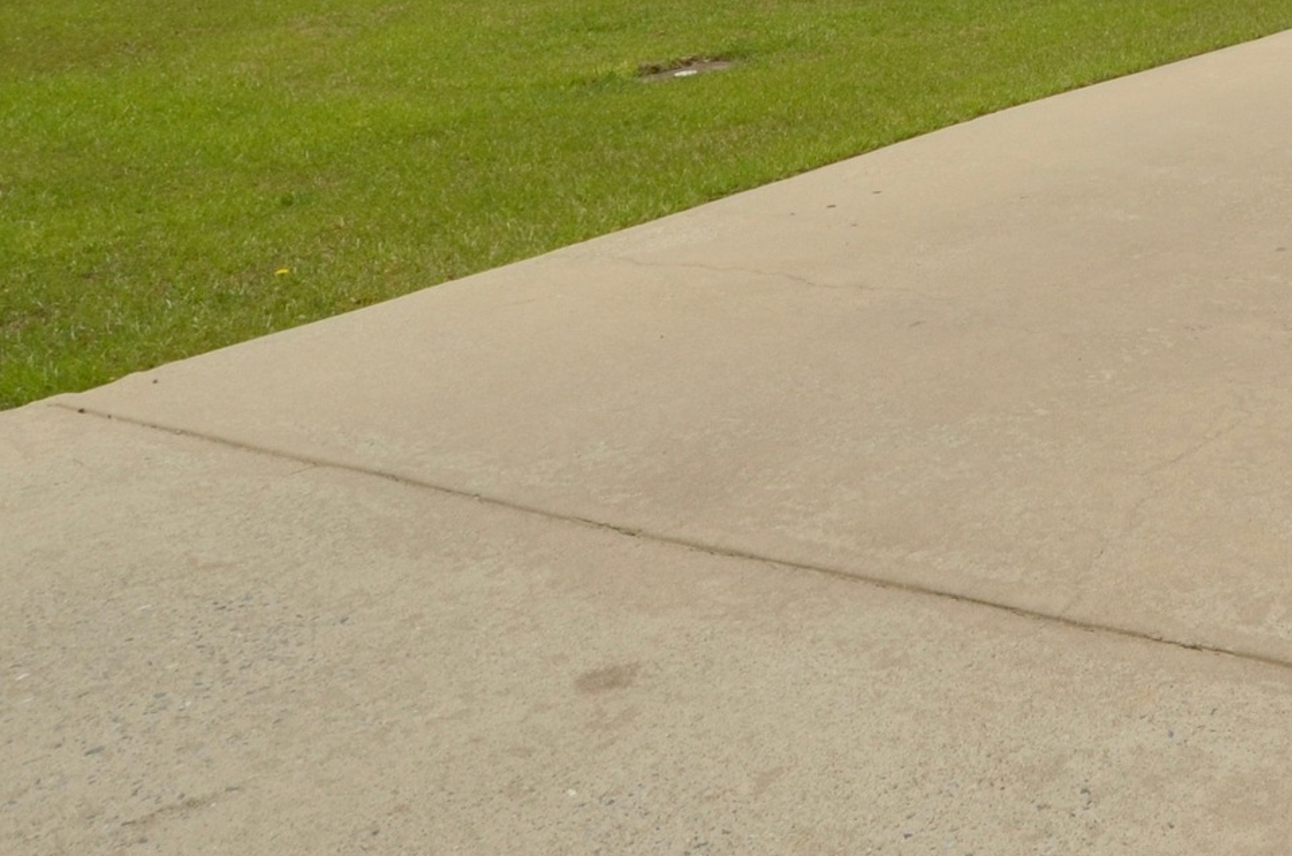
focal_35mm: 48
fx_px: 1719
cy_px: -297
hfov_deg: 35.3
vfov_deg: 24.0
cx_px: 1420
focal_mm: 10
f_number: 9
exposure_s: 1/400
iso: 200
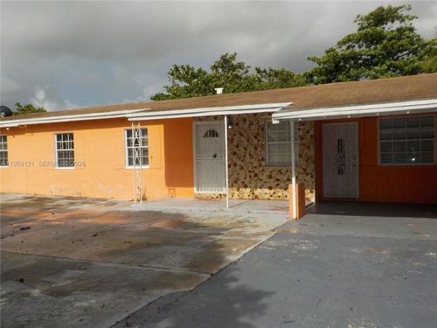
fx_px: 379
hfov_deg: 60.0
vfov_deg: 46.8
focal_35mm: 30
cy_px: 164
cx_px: 218
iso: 125
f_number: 6.6
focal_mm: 4.1
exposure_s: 1/800
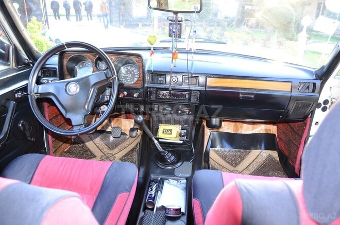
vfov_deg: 47.7
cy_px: 112
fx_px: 254
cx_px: 170
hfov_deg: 67.5
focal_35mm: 27
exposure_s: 1/60
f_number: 4
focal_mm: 18
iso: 400
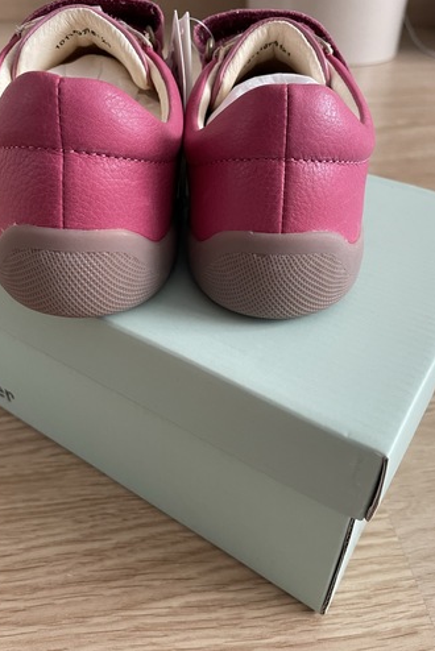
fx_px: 507
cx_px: 233
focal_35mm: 28
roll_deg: -2.6
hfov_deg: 46.4
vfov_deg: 65.4
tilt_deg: -38.9
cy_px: 315
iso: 160
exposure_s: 1/60
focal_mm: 4.2
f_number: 1.6
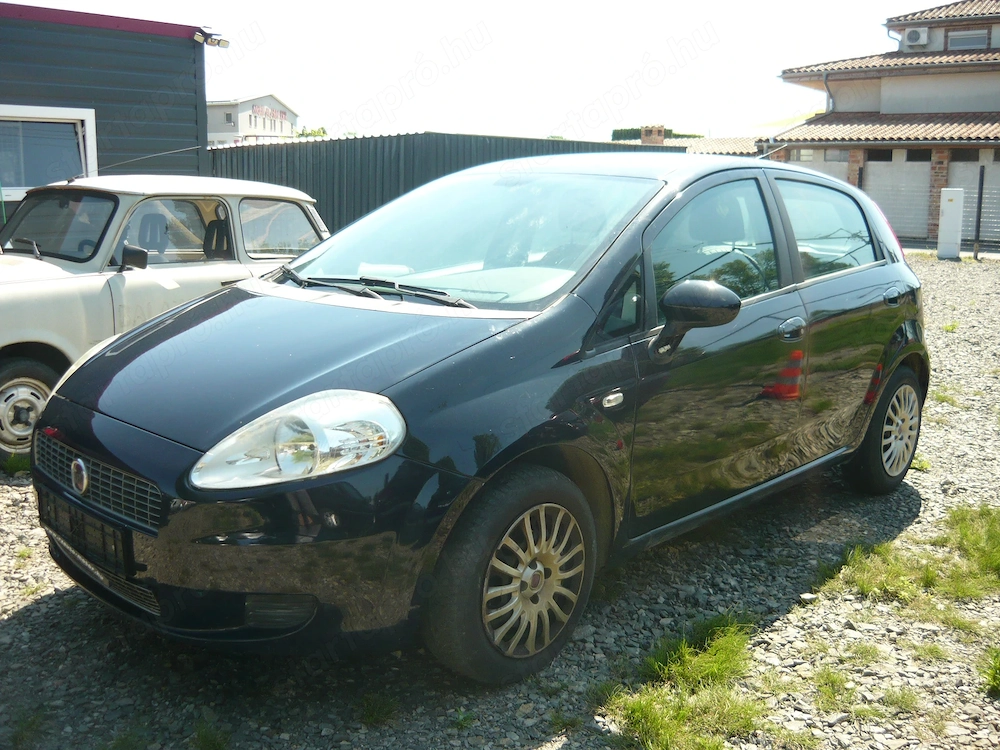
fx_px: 953
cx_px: 500
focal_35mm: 33
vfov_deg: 42.9
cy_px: 375
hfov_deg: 55.4
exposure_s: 1/400
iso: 100
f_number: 2.8
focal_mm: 5.5
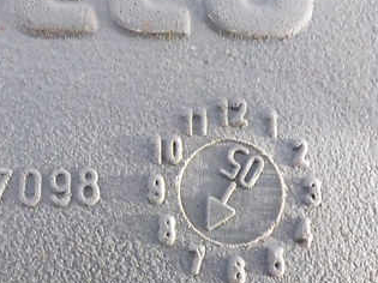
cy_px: 116
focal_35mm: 61
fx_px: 666
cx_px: 14
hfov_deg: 29.9
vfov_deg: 24.0
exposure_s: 1/20
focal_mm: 4.1
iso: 400
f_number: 3.3
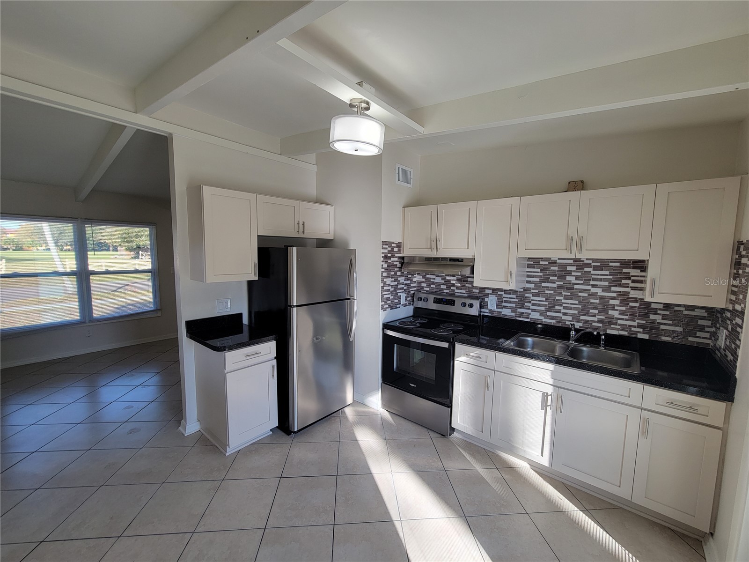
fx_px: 281
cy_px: 281
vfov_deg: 89.9
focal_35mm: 13
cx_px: 374
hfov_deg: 106.2
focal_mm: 2.2
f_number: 2.2
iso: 50
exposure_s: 1/120
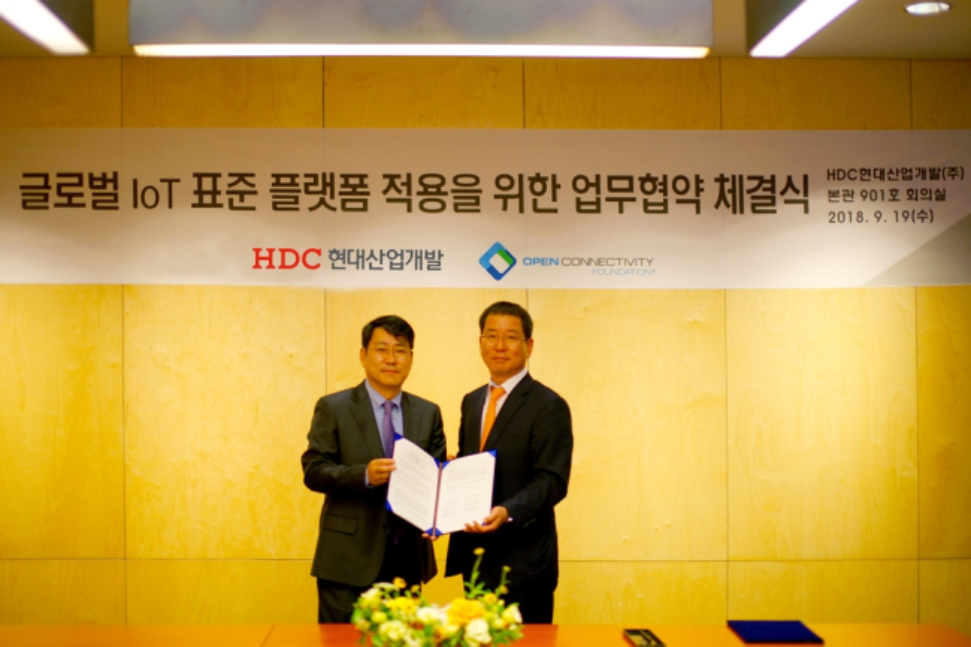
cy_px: 324
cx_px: 486
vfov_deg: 27.0
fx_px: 1348
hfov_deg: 39.6
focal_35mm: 50
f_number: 1.4
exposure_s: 1/80
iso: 100
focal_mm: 50
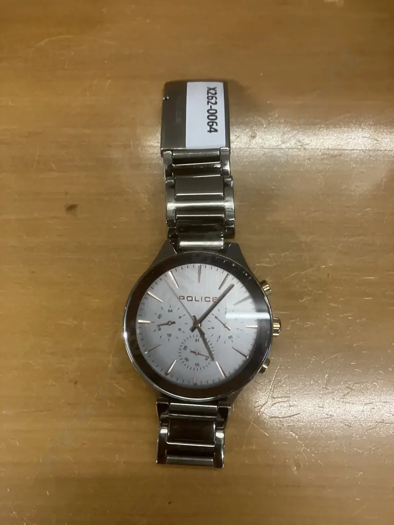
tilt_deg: -81.3
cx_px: 197
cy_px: 262
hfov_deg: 49.7
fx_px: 425
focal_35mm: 28
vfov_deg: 63.4
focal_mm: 3.99
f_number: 1.8
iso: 200
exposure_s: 1/50
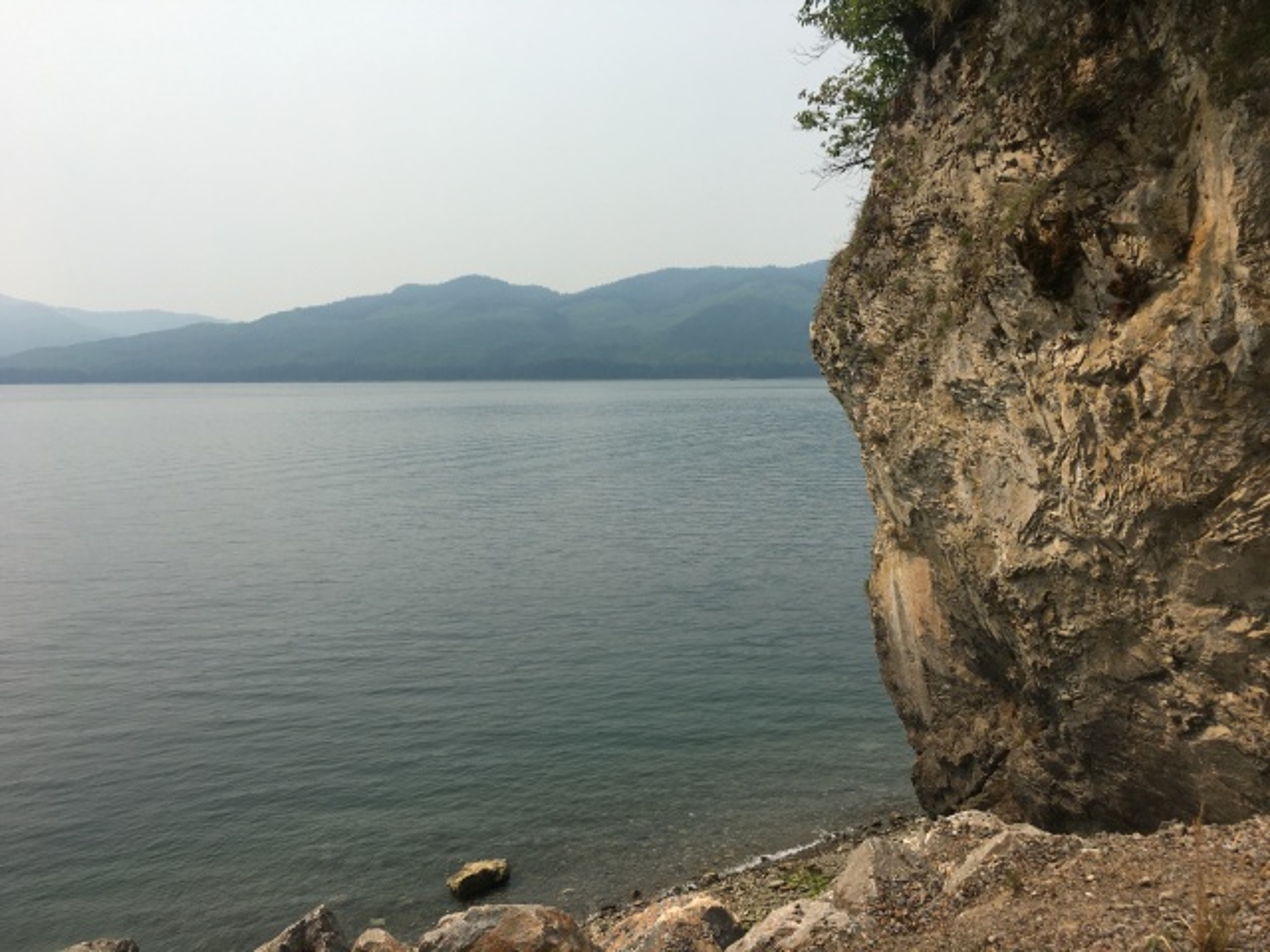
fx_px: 1064
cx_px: 635
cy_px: 476
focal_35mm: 29
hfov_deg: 61.7
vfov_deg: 48.2
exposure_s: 1/2747
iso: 25
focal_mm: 4.15
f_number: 2.2
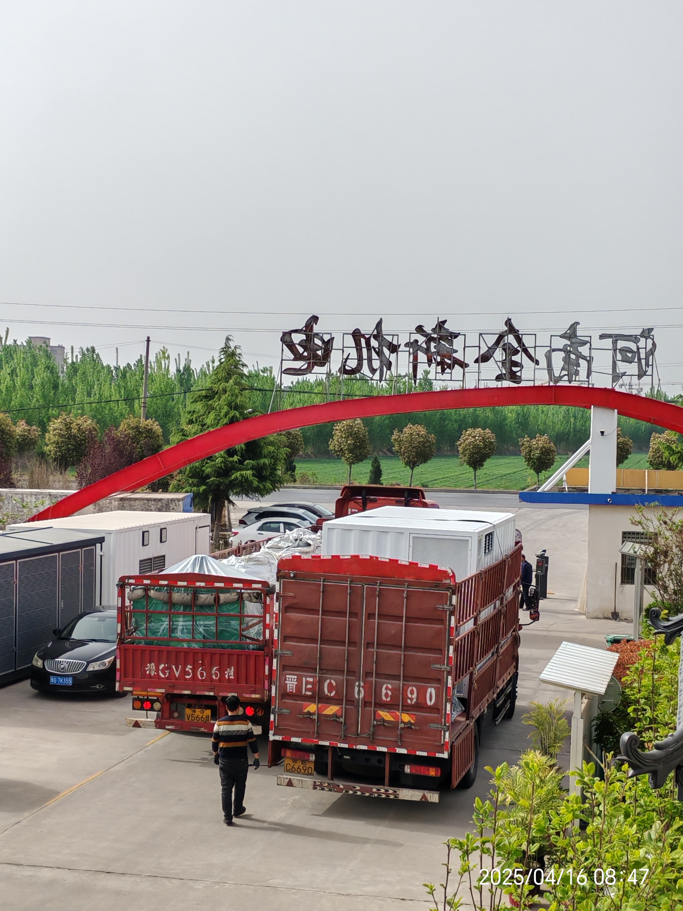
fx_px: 1500
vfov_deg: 33.8
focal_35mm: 57
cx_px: 342
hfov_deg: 25.7
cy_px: 456
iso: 50
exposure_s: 1/1900
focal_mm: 5.52
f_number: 1.95
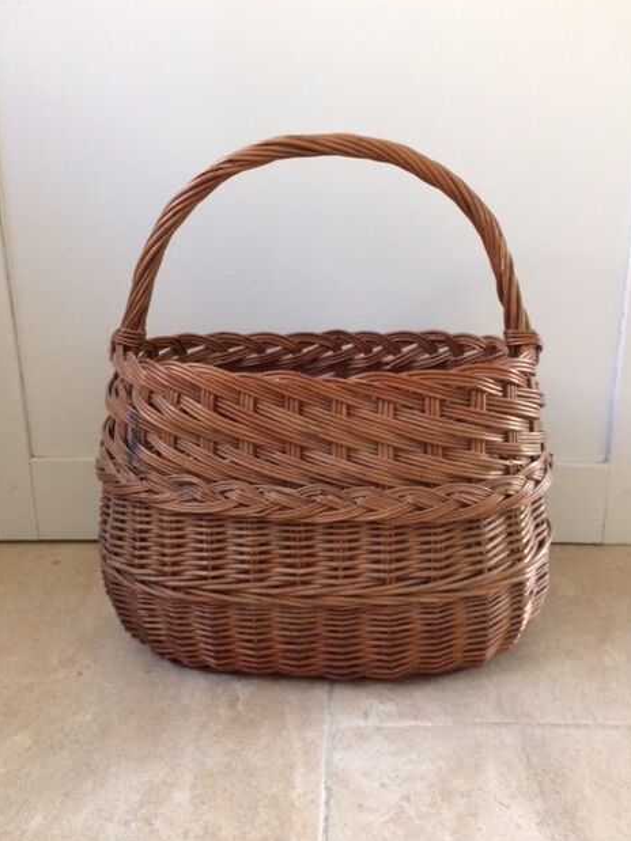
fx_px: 729
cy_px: 421
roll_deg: +0.3
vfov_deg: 60.0
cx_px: 322
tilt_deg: -18.2
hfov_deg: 46.8
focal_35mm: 30
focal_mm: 4.15
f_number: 2.2
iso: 320
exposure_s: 1/17
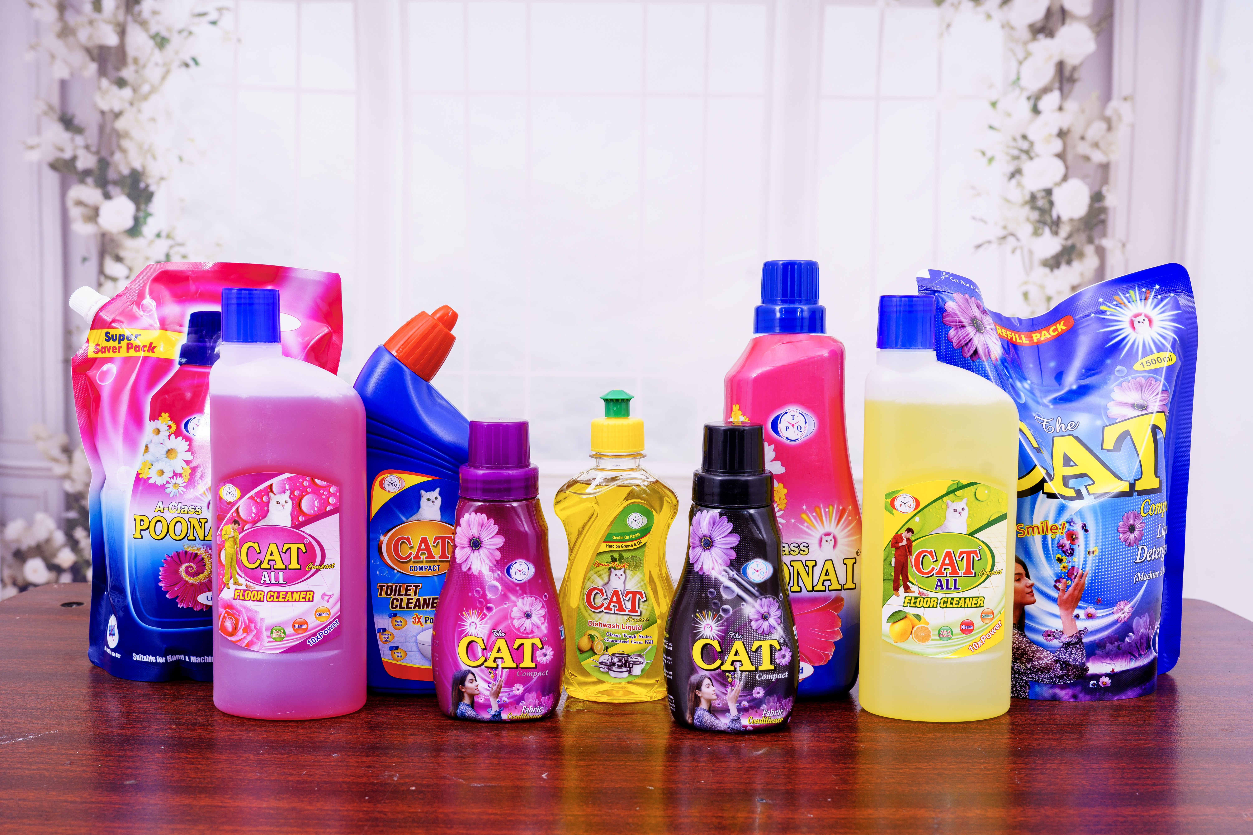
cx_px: 626
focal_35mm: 31
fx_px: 1079
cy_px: 418
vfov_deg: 42.3
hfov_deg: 60.3
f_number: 8
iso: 160
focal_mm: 31
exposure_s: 1/200
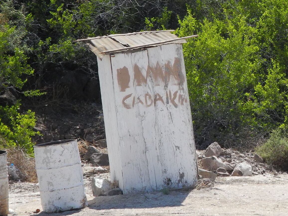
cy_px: 72
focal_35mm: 359
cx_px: 279
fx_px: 2986
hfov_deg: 5.5
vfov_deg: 4.1
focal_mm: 37
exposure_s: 1/1250
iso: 280
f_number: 5.6
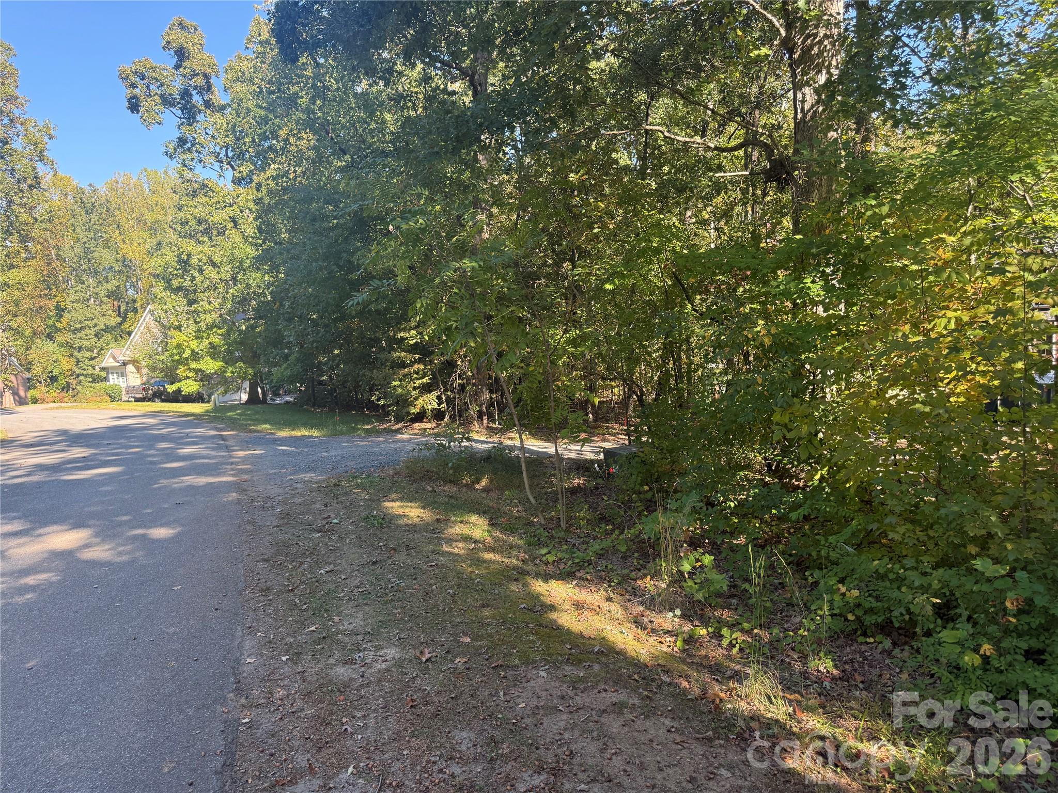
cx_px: 529
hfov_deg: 71.6
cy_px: 396
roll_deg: +2.5
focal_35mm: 24
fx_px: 734
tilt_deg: -3.5
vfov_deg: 56.8
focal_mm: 6.76
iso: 100
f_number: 1.78
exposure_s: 1/376
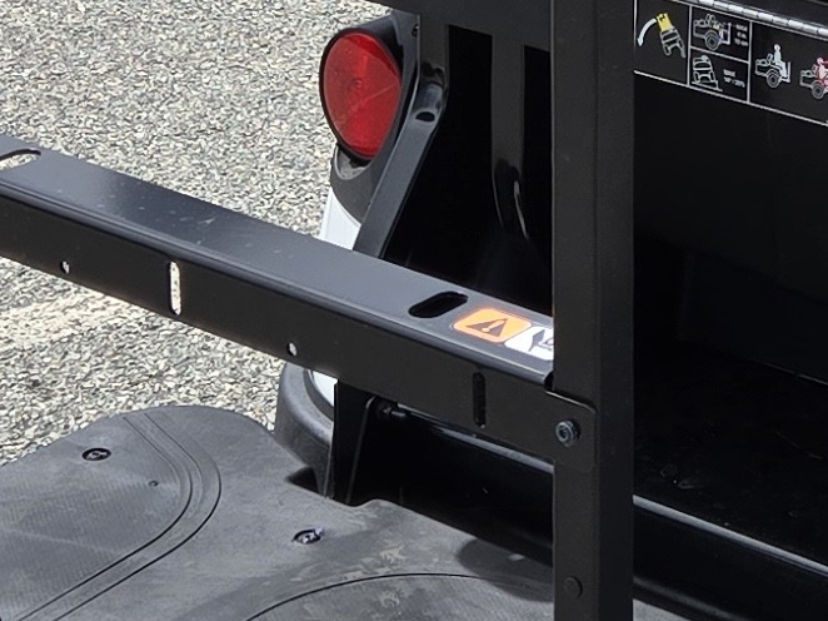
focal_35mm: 139
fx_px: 3324
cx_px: 892
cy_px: -244
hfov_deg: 13.9
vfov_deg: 10.4
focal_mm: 5.4
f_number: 1.8
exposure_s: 1/2302
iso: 25
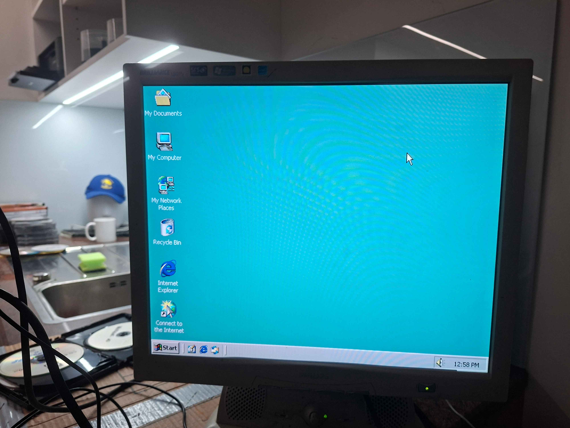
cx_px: 285
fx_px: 379
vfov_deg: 58.9
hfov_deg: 73.9
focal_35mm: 23
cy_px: 214
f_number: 1.8
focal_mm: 5.54
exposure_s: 1/100
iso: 250
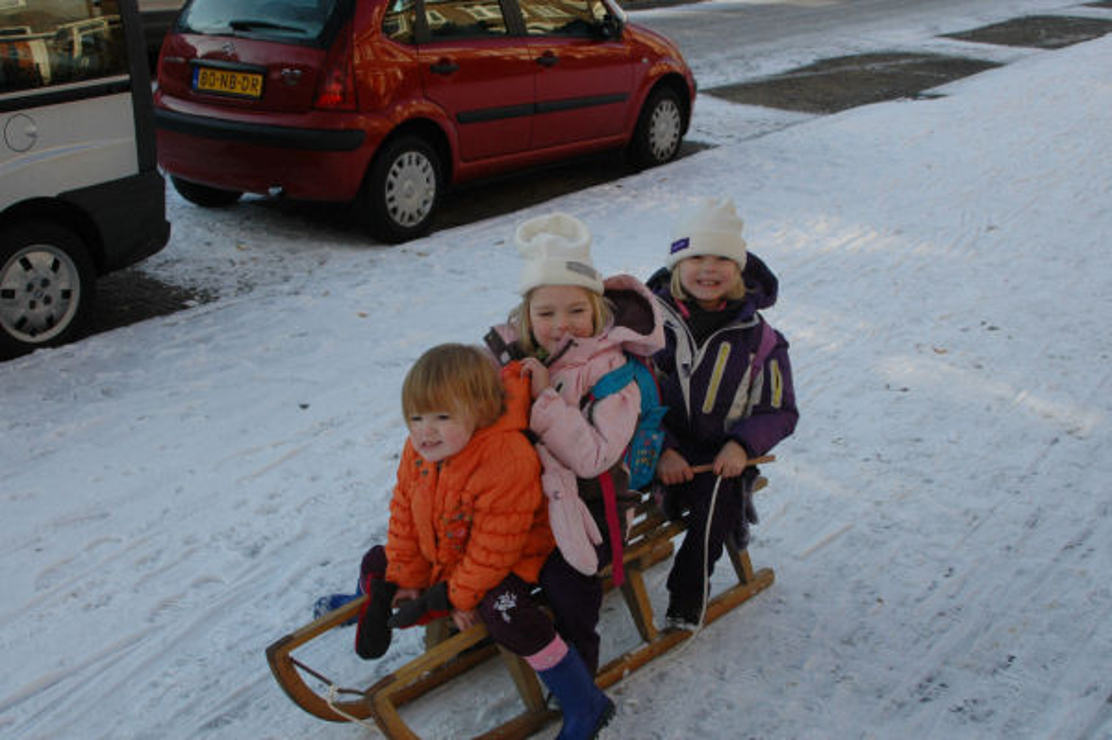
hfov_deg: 41.1
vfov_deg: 28.0
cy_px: 370
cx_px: 556
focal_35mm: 48
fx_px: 1481
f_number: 9
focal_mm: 32
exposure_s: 1/320
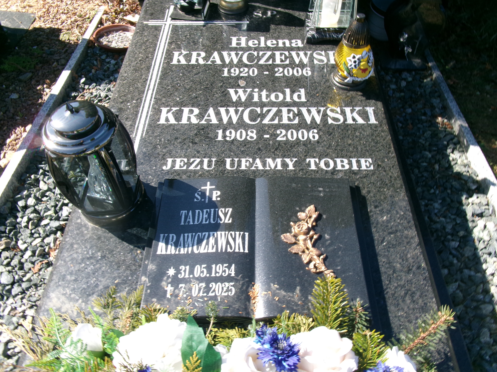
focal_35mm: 28
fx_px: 402
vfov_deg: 49.7
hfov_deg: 63.4
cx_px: 248
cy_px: 186
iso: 100
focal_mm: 5.1
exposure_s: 1/52
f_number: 10.8
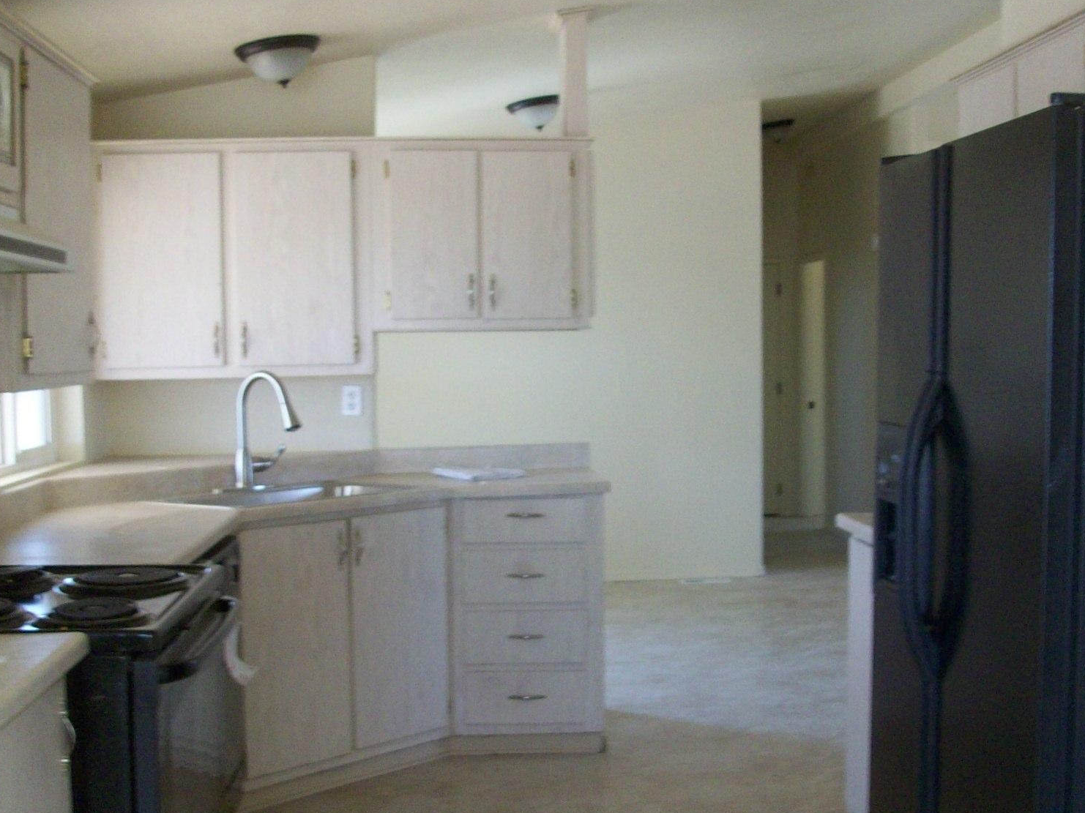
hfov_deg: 40.4
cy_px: 389
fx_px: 1473
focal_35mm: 47
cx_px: 614
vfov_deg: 30.9
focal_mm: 5.7
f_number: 2.8
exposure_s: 1/60
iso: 160
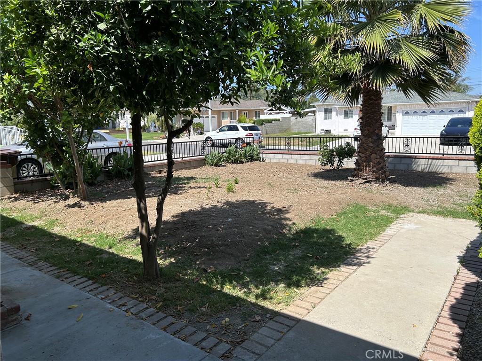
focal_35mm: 26
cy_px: 180
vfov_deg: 53.1
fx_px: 362
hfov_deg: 67.3
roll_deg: +1.6
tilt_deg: -9.7
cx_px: 241
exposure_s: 1/2994
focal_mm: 5.7
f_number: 1.5
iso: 50
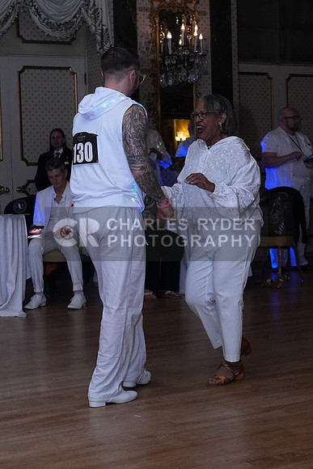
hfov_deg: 19.7
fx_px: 899
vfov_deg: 29.2
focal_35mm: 69
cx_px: 156
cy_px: 234
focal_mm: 46
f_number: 7.1
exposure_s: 1/200
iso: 5000
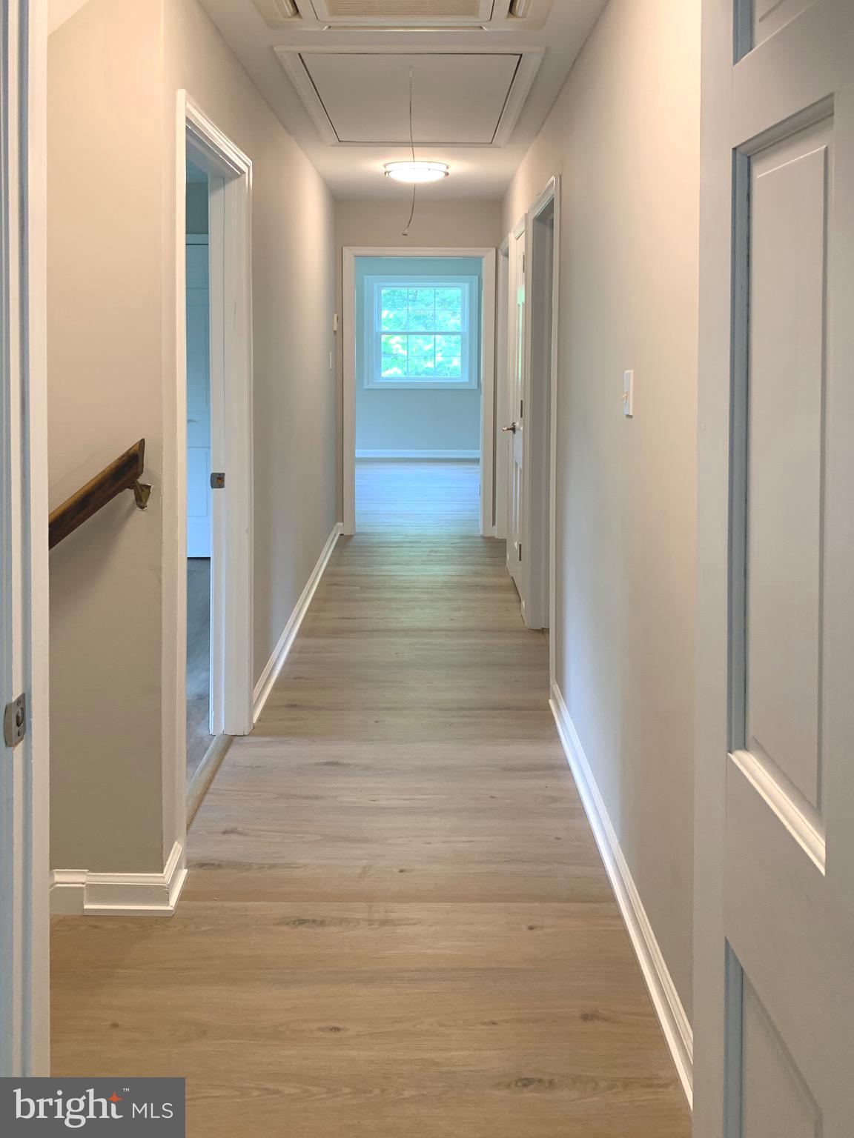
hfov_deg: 53.1
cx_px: 427
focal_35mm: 26
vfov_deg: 67.3
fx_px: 855
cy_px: 569
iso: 100
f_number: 1.8
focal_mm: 4.25
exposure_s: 1/60
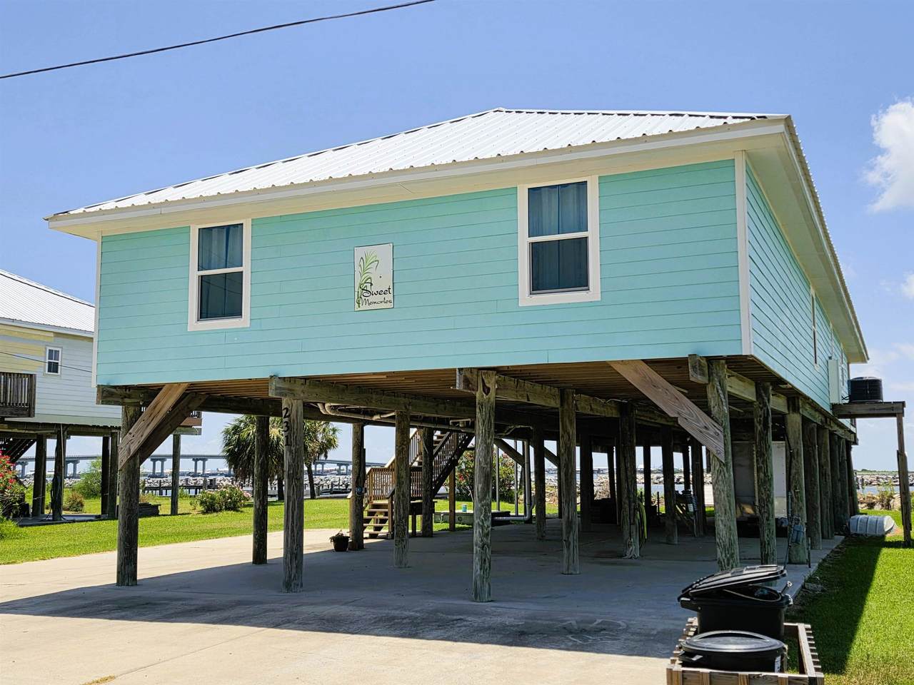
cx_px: 457
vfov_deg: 38.7
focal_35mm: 37
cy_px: 342
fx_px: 977
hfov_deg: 50.1
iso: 32
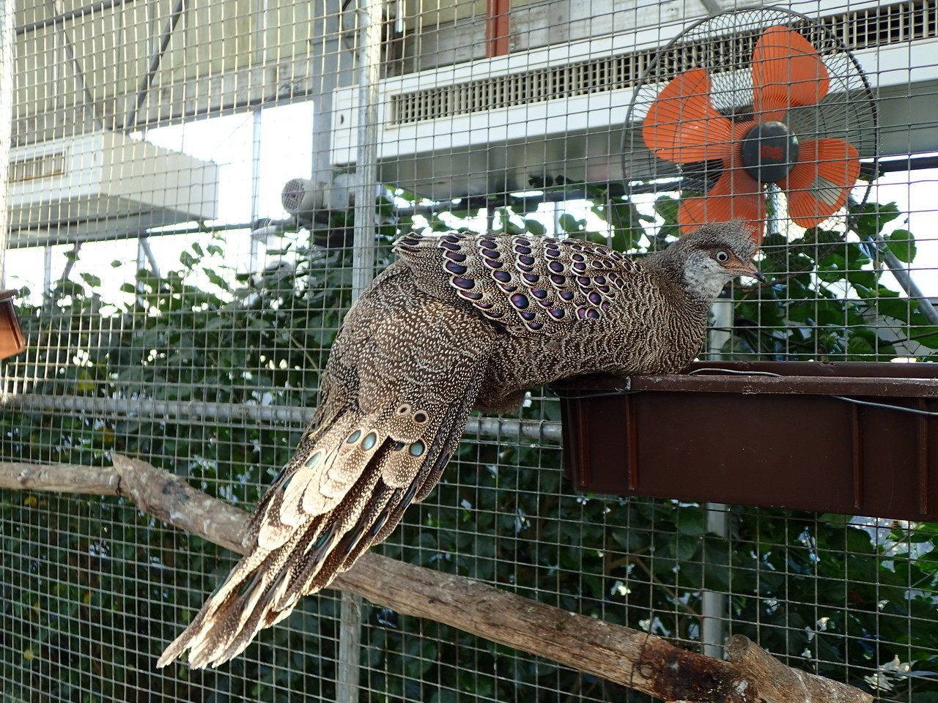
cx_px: 469
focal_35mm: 32
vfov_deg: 44.2
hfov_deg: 56.8
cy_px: 352
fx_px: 867
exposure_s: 1/50
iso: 100
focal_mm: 5.87
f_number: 2.4
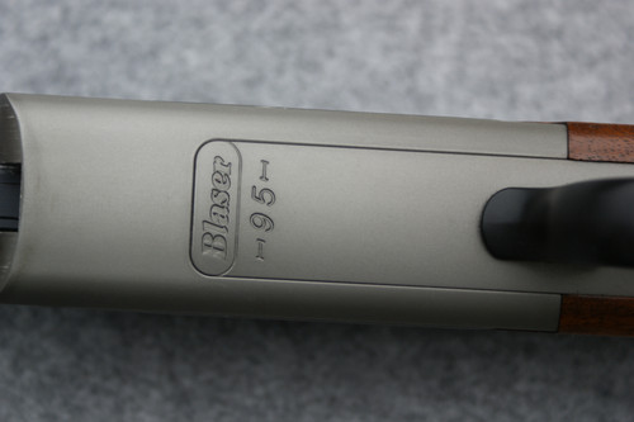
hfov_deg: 19.5
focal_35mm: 105
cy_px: 211
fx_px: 1848
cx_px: 317
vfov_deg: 13.0
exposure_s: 1/125
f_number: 5.6
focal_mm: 70
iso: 100
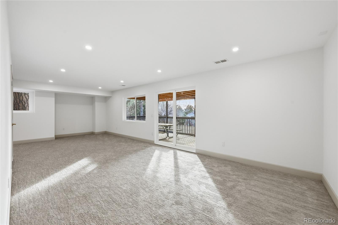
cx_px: 169
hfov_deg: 104.3
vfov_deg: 81.2
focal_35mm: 14
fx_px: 131
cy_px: 112
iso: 400
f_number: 8
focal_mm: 14
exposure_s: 1/500
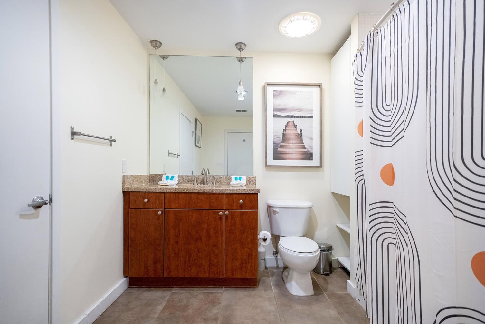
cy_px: 167
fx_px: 229
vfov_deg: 70.4
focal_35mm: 17
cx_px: 254
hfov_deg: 93.2
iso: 1600
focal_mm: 16
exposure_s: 1/160
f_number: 3.2
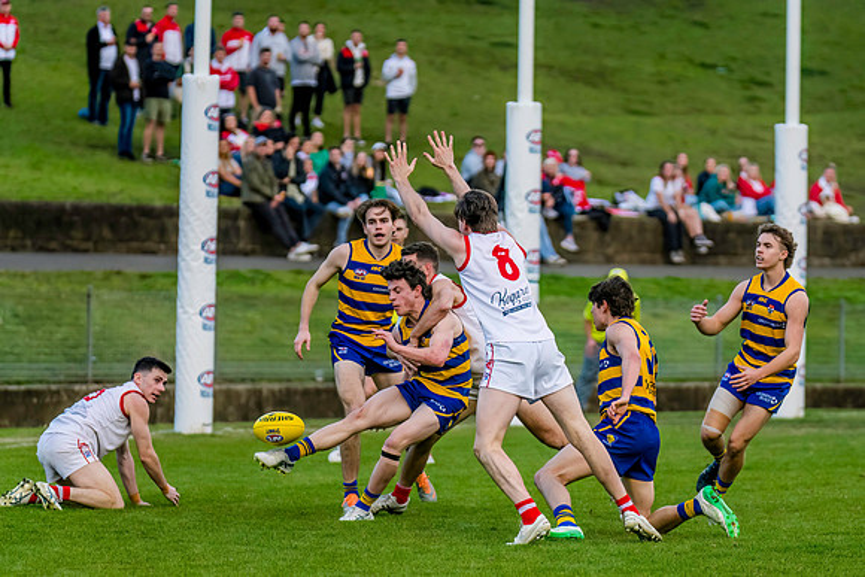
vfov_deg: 5.1
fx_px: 6416
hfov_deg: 7.7
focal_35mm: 267
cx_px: 550
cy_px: 367
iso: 1600
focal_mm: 210
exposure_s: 1/1600
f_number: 4
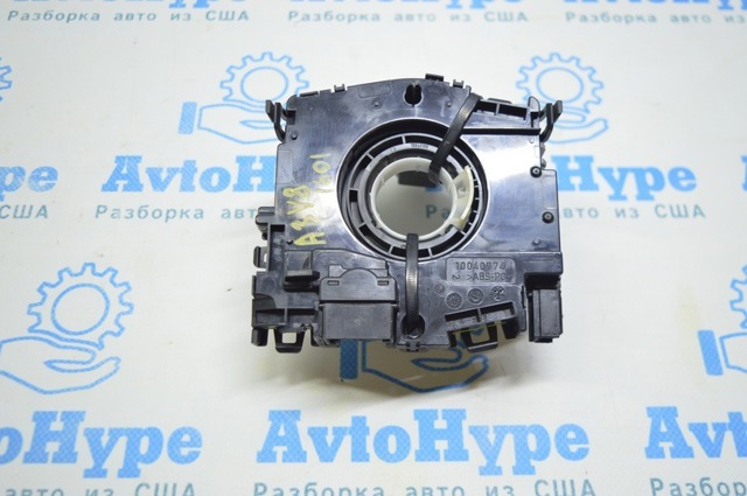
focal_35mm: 38
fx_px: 777
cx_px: 374
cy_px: 248
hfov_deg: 51.3
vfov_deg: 35.4
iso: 400
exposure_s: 1/40
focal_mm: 25
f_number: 4
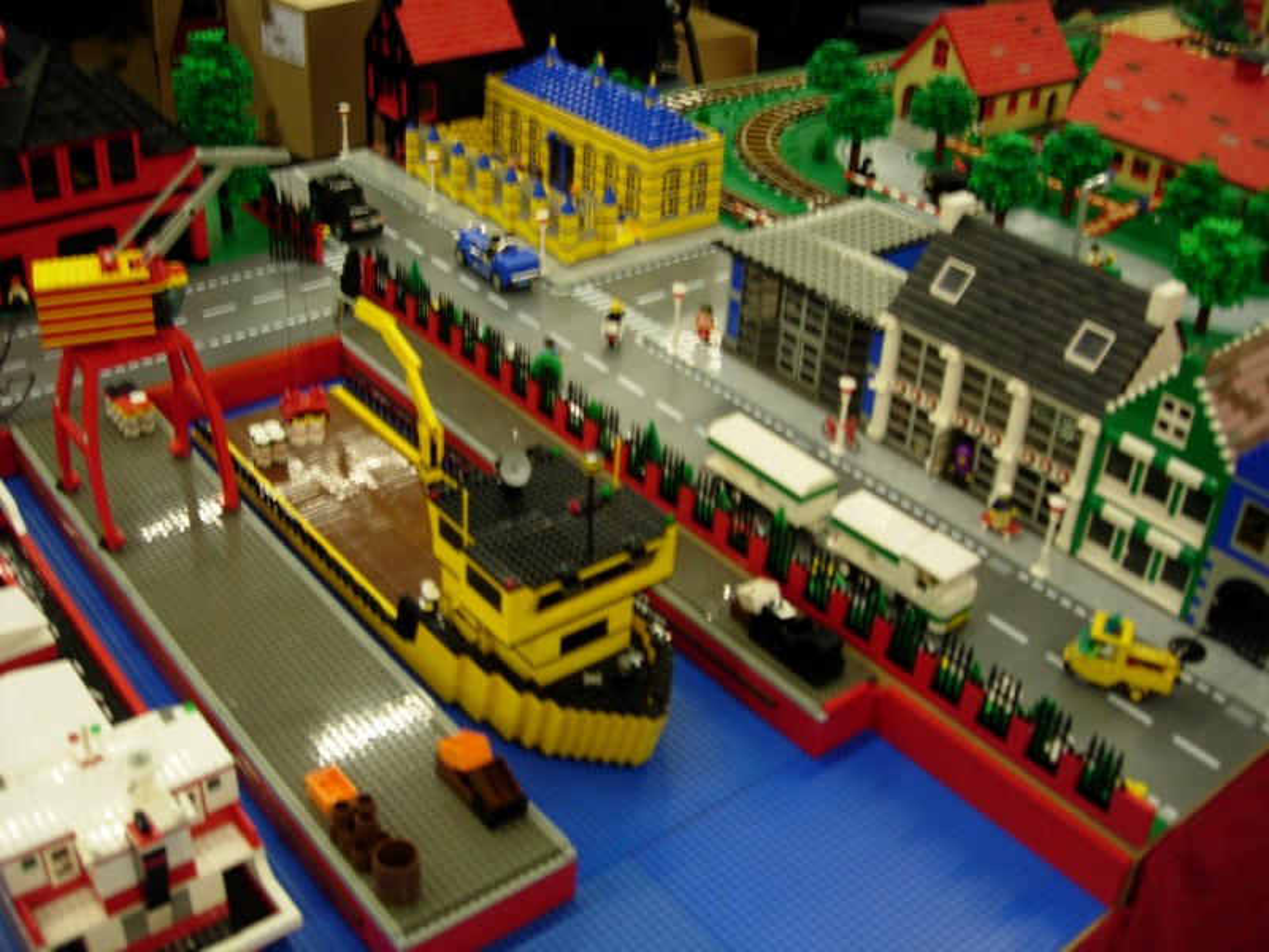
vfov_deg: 37.7
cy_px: 476
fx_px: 1393
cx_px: 634
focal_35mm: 38
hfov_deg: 49.0
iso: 64
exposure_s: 1/4.7
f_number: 2.8
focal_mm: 7.8
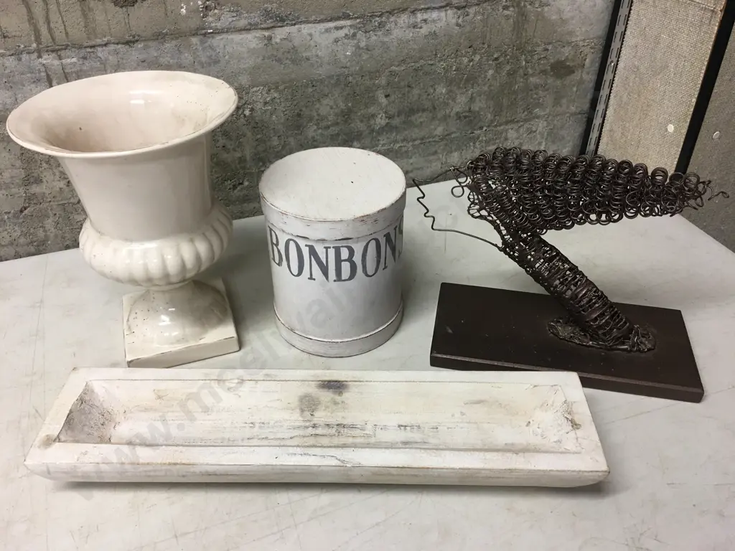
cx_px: 368
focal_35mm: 29
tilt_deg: -35.0
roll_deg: +0.9
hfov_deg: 61.7
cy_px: 276
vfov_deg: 48.2
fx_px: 616
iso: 50
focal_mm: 4.15
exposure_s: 1/33
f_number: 2.2
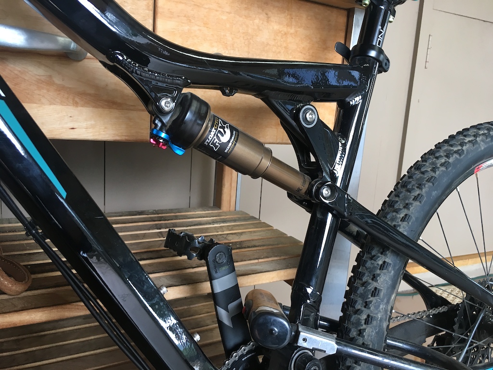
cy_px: 185
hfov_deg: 61.7
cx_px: 246
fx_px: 413
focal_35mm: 29
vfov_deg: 48.2
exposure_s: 1/30
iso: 32
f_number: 2.2
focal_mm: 4.15
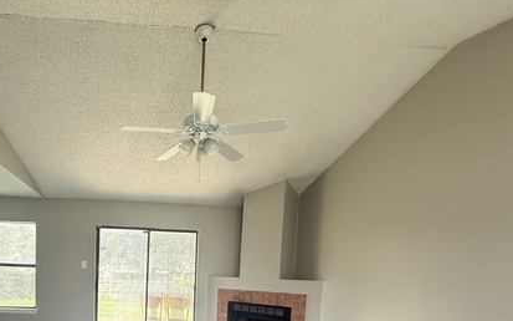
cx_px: 159
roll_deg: -1.1
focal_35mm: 23
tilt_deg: -3.7
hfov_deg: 74.1
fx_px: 322
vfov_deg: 47.3
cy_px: 292
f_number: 2.2
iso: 64
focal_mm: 2.22
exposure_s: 1/104
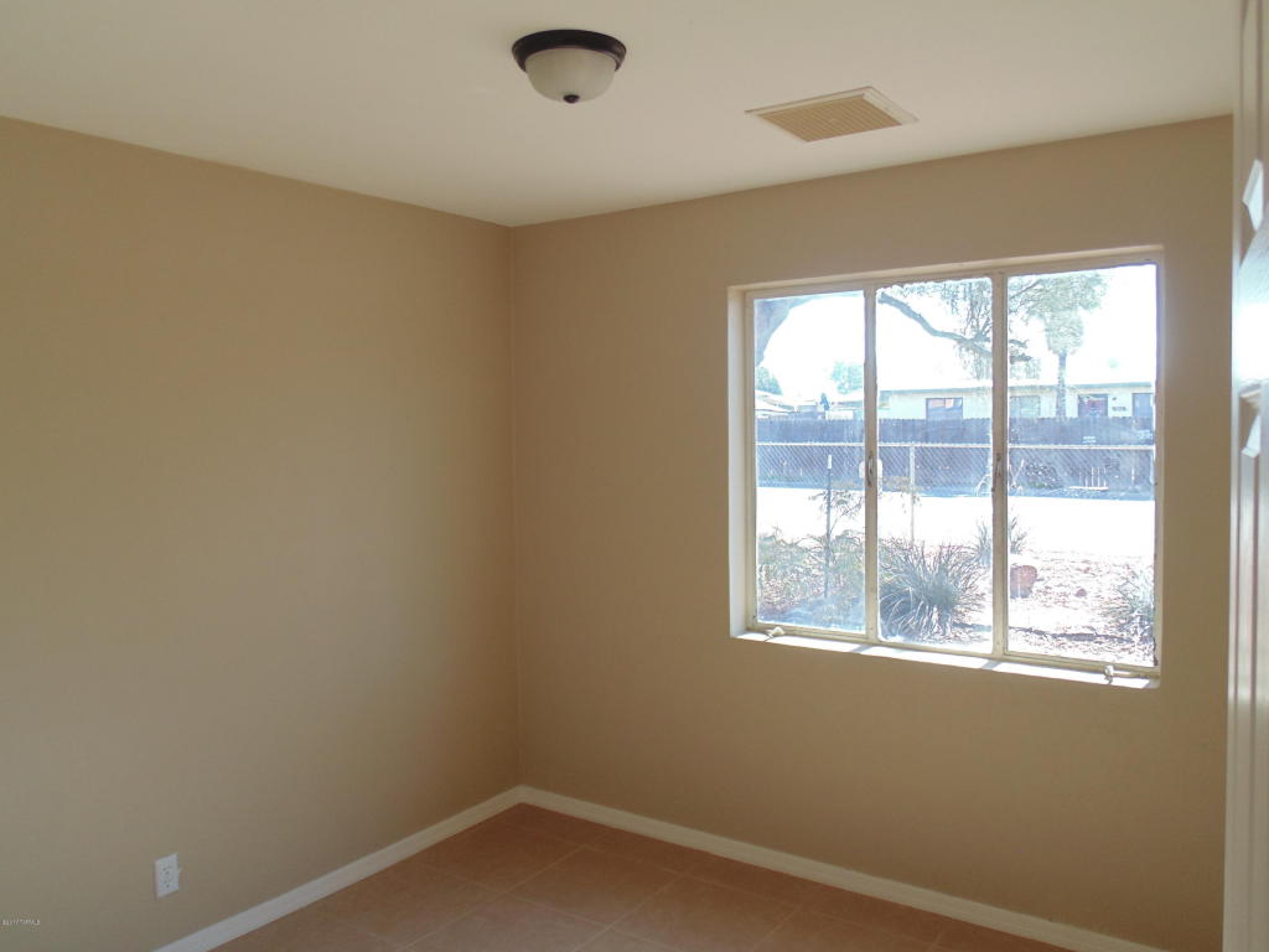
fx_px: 990
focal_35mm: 27
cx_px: 634
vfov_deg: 51.4
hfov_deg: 65.3
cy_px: 476
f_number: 3.2
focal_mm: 4.8
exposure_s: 1/100
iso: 80
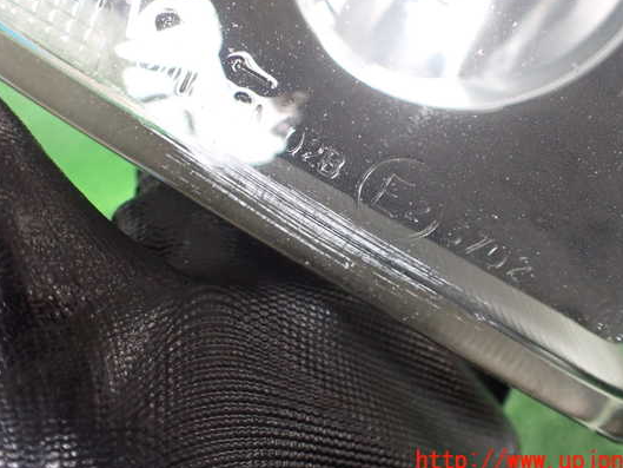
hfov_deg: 53.9
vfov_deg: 41.8
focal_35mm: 34
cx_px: 329
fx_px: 612
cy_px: 211
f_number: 2.3
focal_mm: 5.4
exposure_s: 1/80
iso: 800
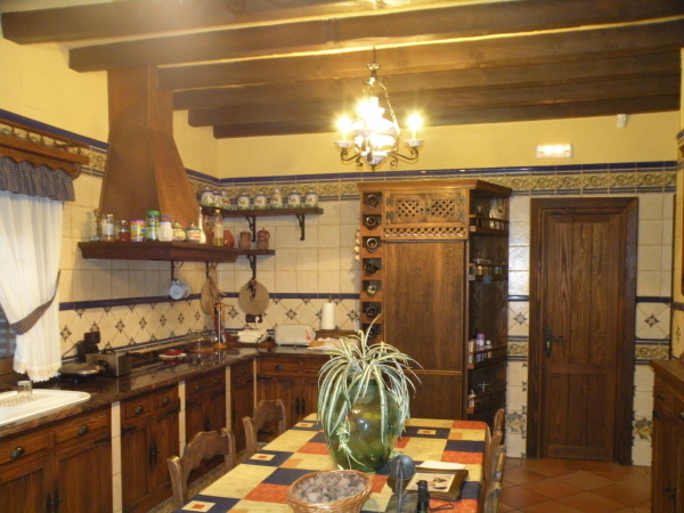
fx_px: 652
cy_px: 256
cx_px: 342
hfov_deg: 55.4
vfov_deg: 42.9
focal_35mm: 33
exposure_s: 1/8.8
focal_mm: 5.8
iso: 400
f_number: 3.2
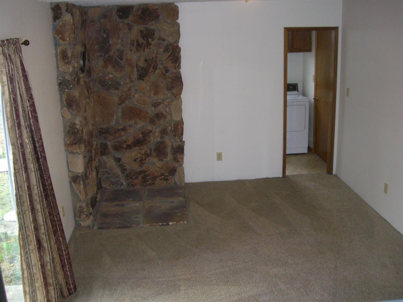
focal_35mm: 38
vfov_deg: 37.7
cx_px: 202
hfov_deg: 49.0
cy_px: 151
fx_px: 442
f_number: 2.8
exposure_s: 1/60
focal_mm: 7.9
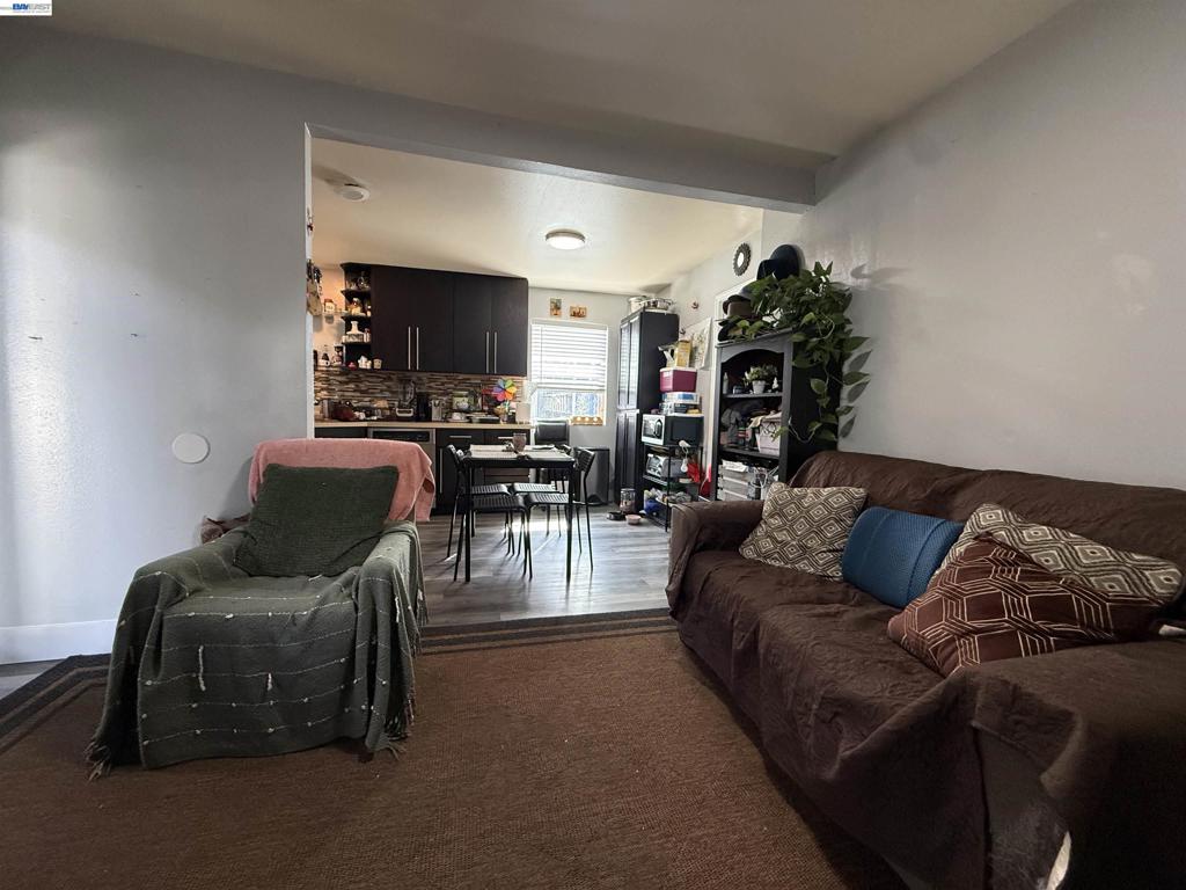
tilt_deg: -4.1
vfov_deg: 85.7
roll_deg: -1.9
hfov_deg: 102.1
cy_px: 445
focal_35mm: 14
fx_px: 480
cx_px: 593
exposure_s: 1/120
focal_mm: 2.22
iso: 320
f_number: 2.2
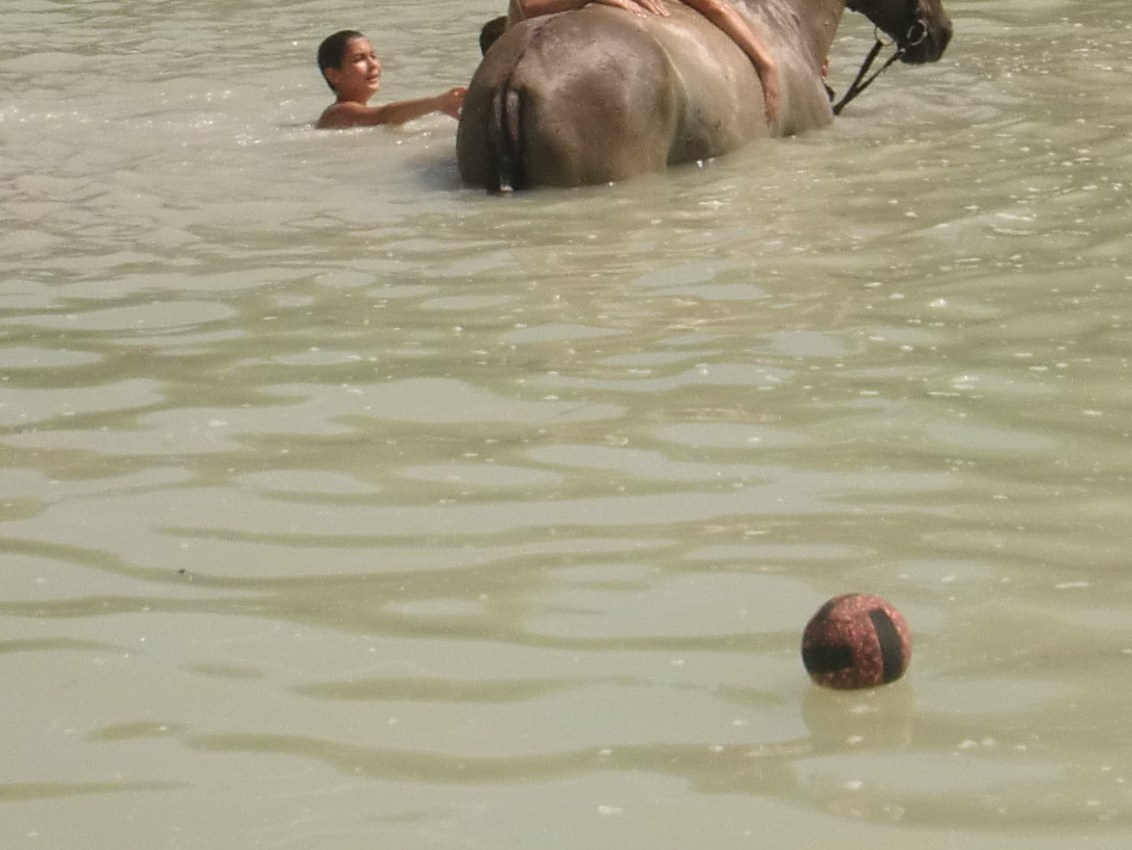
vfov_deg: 11.4
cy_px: 104
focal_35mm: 129
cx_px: 602
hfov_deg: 15.3
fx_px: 4219
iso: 64
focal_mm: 6.66
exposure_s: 1/1000
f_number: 3.9
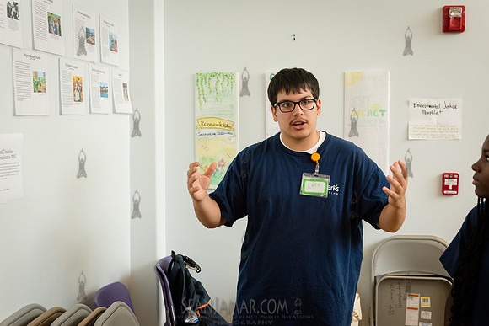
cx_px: 252
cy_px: 163
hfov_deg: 41.7
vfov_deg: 28.5
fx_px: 643
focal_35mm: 47
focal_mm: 45
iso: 2500
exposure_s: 1/400
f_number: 4
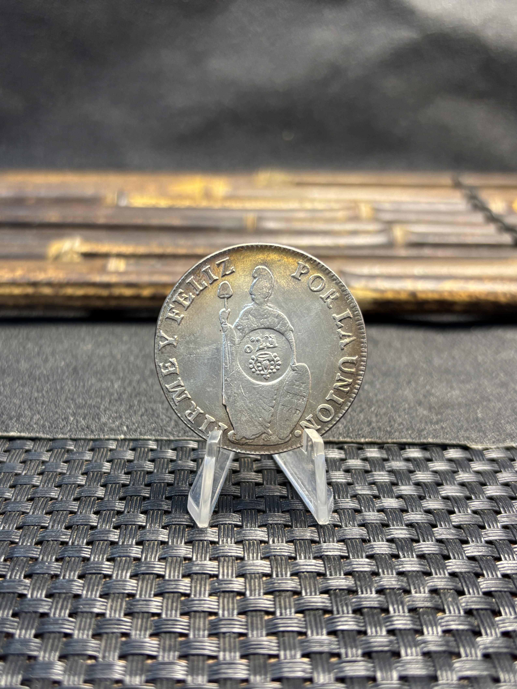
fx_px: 518
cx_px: 258
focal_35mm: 26
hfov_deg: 53.1
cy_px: 344
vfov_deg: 67.3
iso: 160
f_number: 1.6
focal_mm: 5.96
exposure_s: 1/50
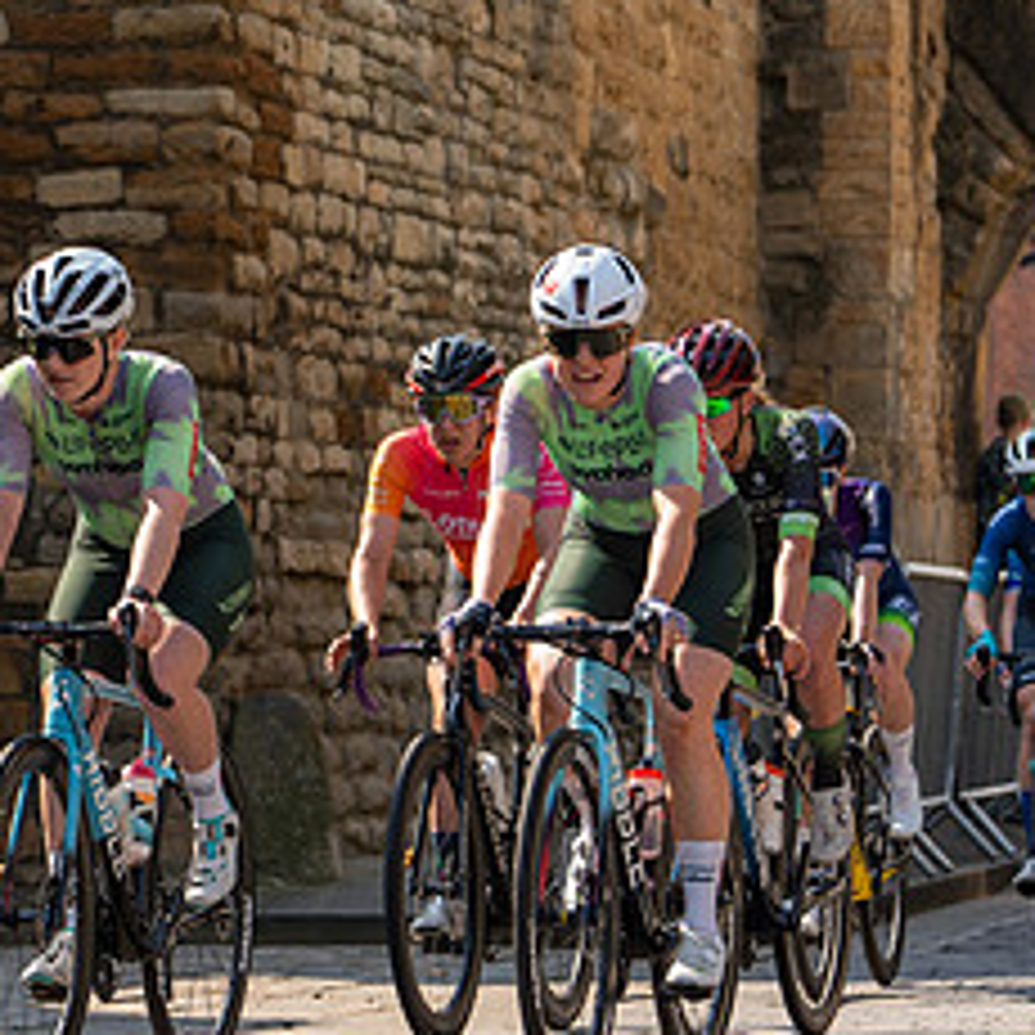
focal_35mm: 214
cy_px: 263
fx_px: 7239
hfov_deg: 8.2
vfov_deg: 8.2
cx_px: 99
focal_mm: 100
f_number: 4.5
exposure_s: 1/1000
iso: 200
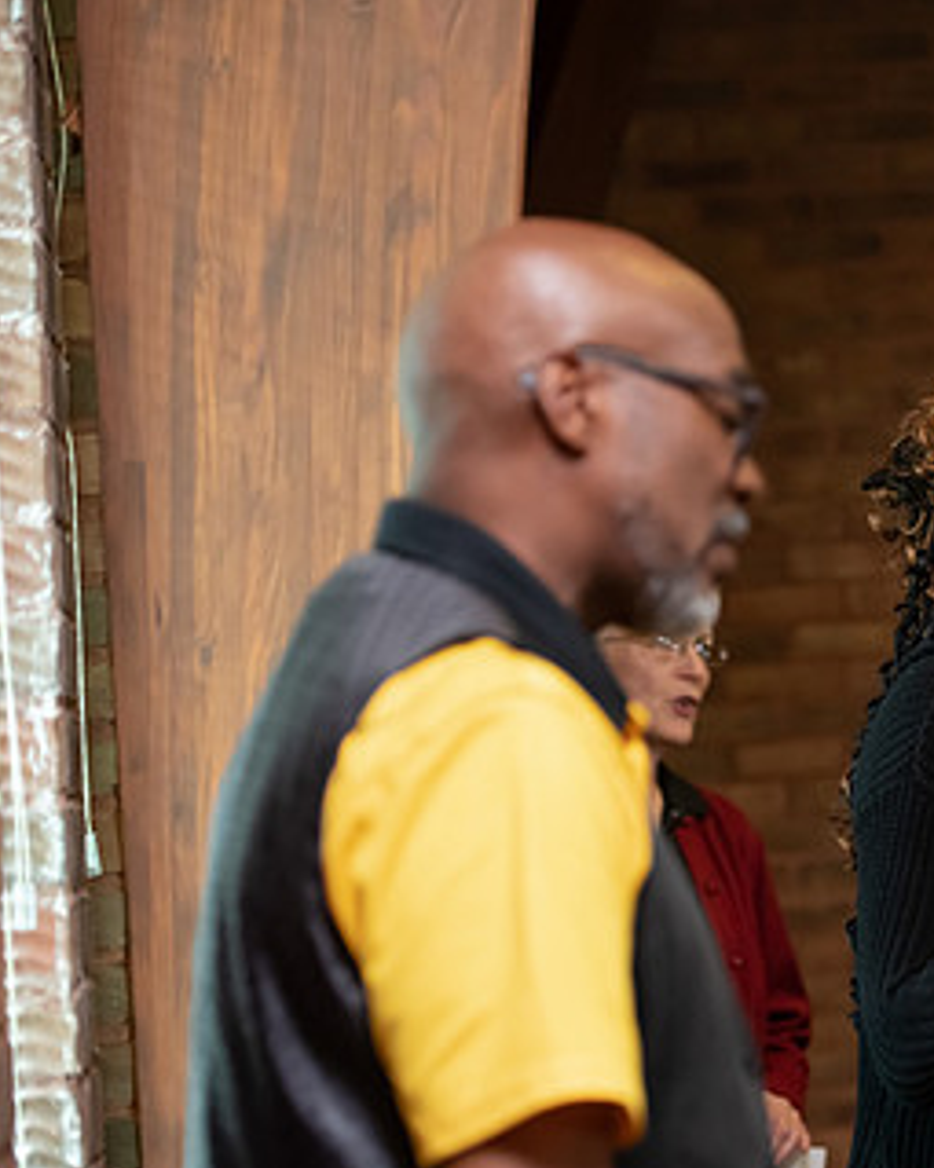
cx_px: 905
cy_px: 701
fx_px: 5082
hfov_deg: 10.4
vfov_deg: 13.1
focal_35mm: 147
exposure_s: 1/125
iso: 1250
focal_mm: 86
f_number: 3.2
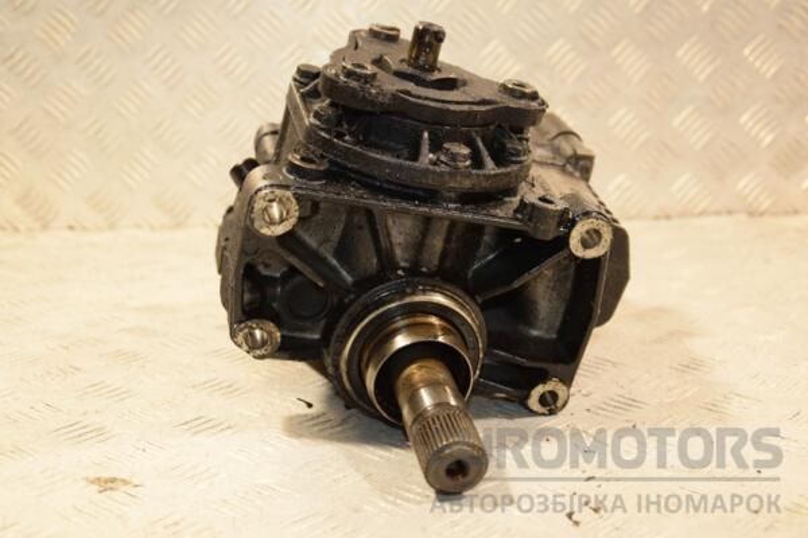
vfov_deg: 23.8
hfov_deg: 35.1
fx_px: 1279
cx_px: 404
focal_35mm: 57
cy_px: 269
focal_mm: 38
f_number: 5
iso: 800
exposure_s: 1/160
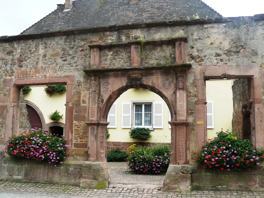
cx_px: 132
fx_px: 275
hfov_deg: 51.4
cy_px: 99
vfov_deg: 39.7
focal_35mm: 36
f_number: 4
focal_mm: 6
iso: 100
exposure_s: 1/160
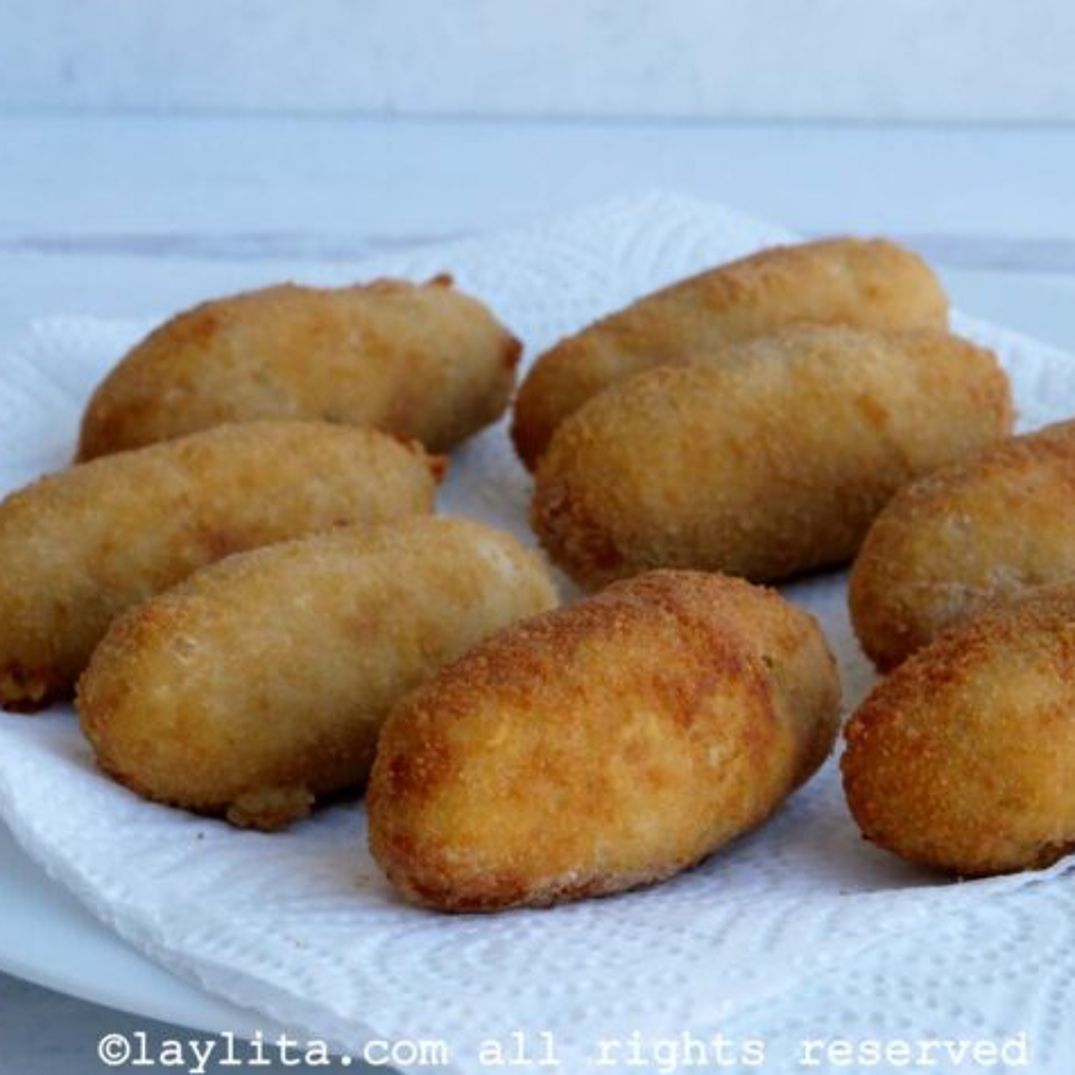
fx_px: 3513
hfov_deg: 17.4
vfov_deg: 17.4
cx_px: 586
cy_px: 541
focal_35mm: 100
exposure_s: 1/100
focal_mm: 42
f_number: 11
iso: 1600
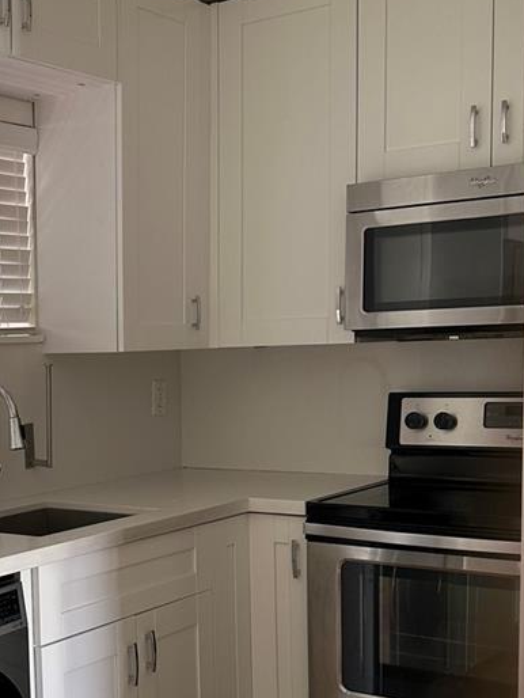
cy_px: 471
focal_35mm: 56
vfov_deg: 34.0
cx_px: 1
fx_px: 1129
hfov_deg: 24.9
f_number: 1.78
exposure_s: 1/121
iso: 100
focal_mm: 6.86
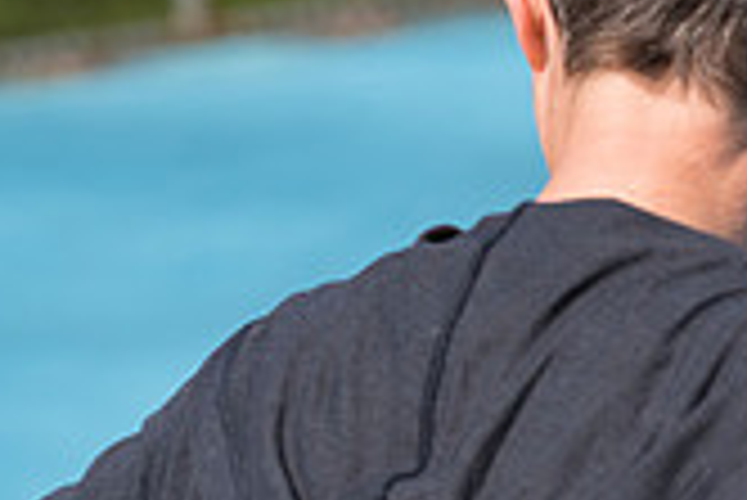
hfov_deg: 4.5
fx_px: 9408
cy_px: 331
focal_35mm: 453
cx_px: 1112
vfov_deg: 3.0
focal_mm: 130
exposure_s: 1/1600
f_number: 5.6
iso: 320
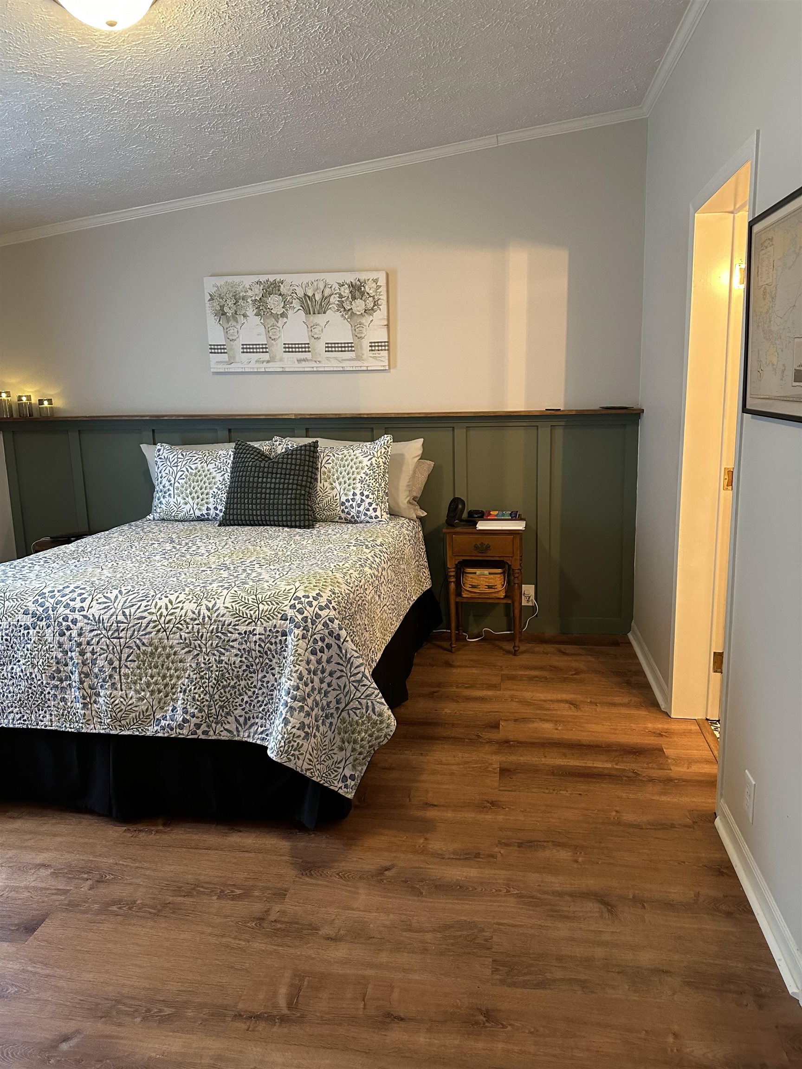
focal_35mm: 24
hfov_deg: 56.8
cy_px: 534
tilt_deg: -9.9
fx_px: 741
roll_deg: +1.1
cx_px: 401
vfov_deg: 71.6
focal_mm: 6.86
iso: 500
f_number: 1.78
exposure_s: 1/60
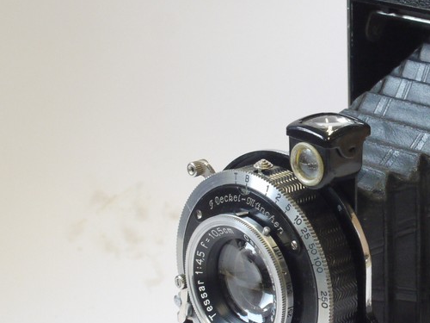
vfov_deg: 10.3
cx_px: 392
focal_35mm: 144
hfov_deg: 13.6
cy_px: 207
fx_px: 1789
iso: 800
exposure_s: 1/25
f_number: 10
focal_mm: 30
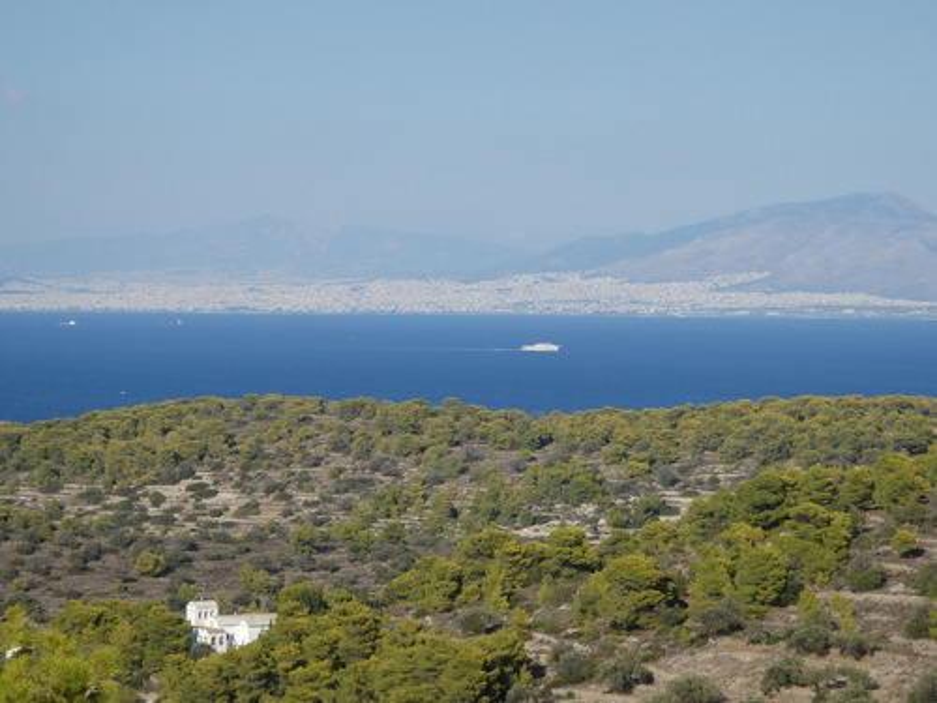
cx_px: 468
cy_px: 352
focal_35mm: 140
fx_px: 3790
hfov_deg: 14.1
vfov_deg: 10.6
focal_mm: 25
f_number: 5.9
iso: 125
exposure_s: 1/500
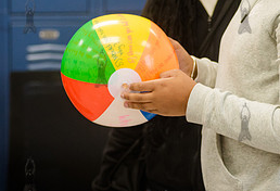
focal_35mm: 250
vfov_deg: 5.6
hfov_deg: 8.1
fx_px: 1958
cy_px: -3
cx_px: 278
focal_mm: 100
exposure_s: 1/160
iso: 1000
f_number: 3.5
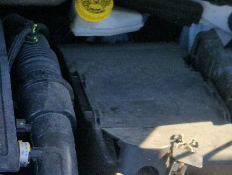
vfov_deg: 14.1
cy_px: 155
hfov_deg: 17.1
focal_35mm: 104
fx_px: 697
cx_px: -111
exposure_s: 1/370
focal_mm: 5.4
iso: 50
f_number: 1.8
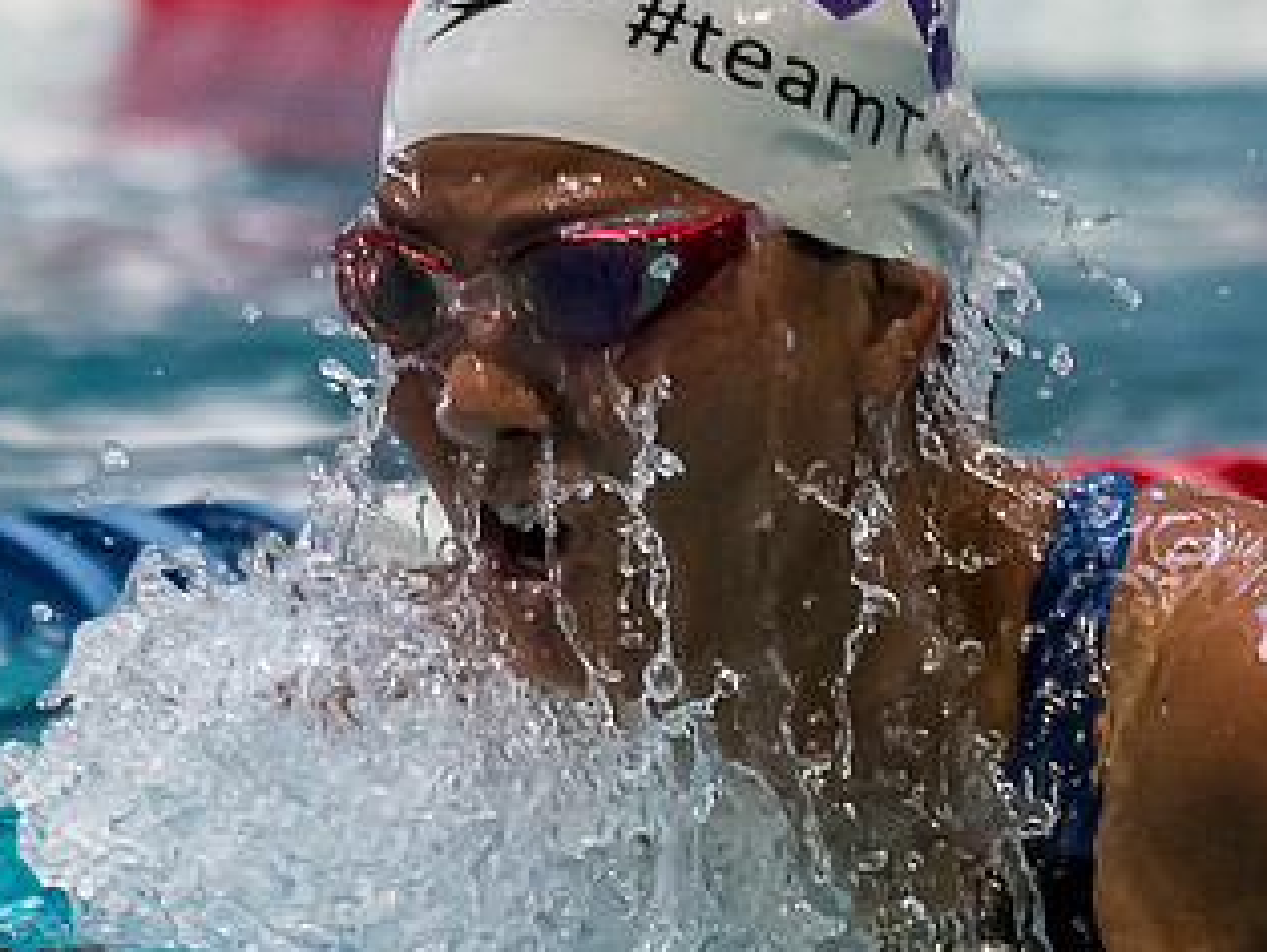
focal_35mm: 1666
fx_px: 61025
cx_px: 800
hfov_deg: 1.2
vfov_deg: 0.9
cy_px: 871
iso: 2500
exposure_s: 1/1000
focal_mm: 200
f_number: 3.5
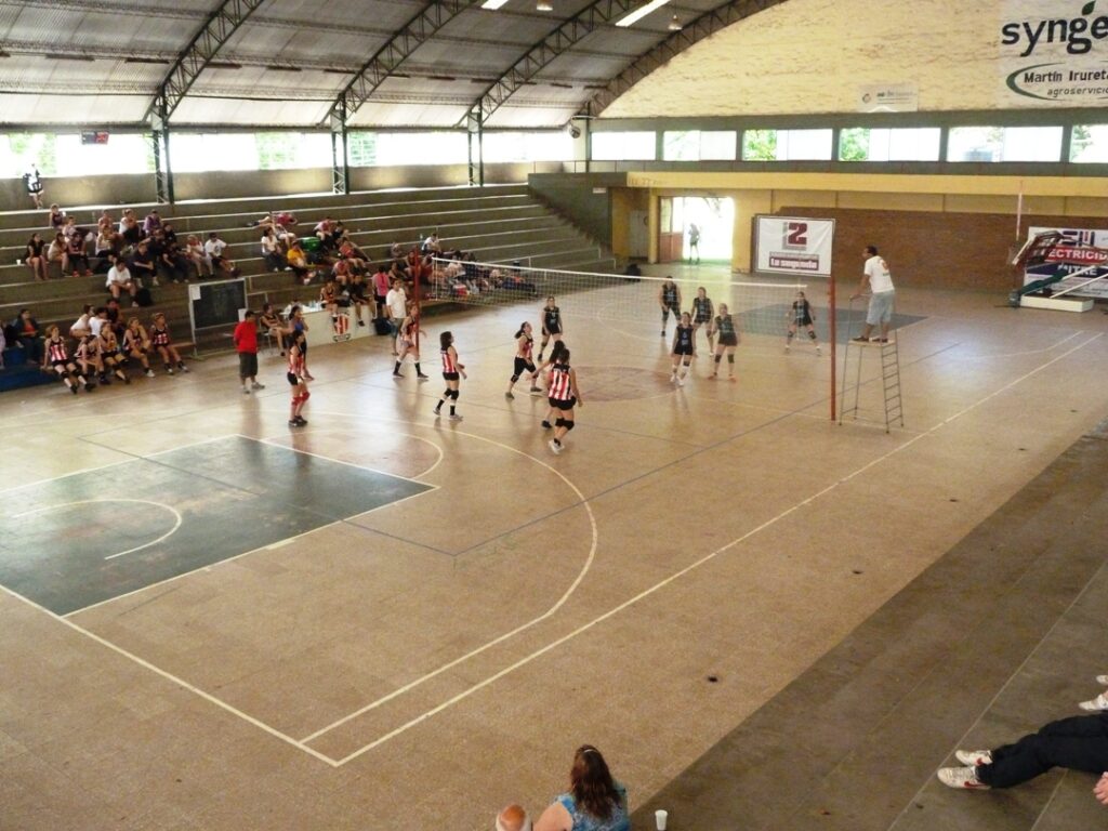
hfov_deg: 54.0
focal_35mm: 34
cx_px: 554
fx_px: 1088
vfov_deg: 41.8
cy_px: 416
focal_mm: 6.1
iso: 800
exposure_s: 1/125
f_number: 3
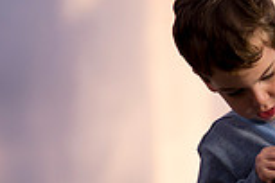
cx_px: 101
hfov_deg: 5.9
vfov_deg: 4.0
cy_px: 87
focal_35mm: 348
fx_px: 2658
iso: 1000
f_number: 2.8
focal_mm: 92
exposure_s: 1/200
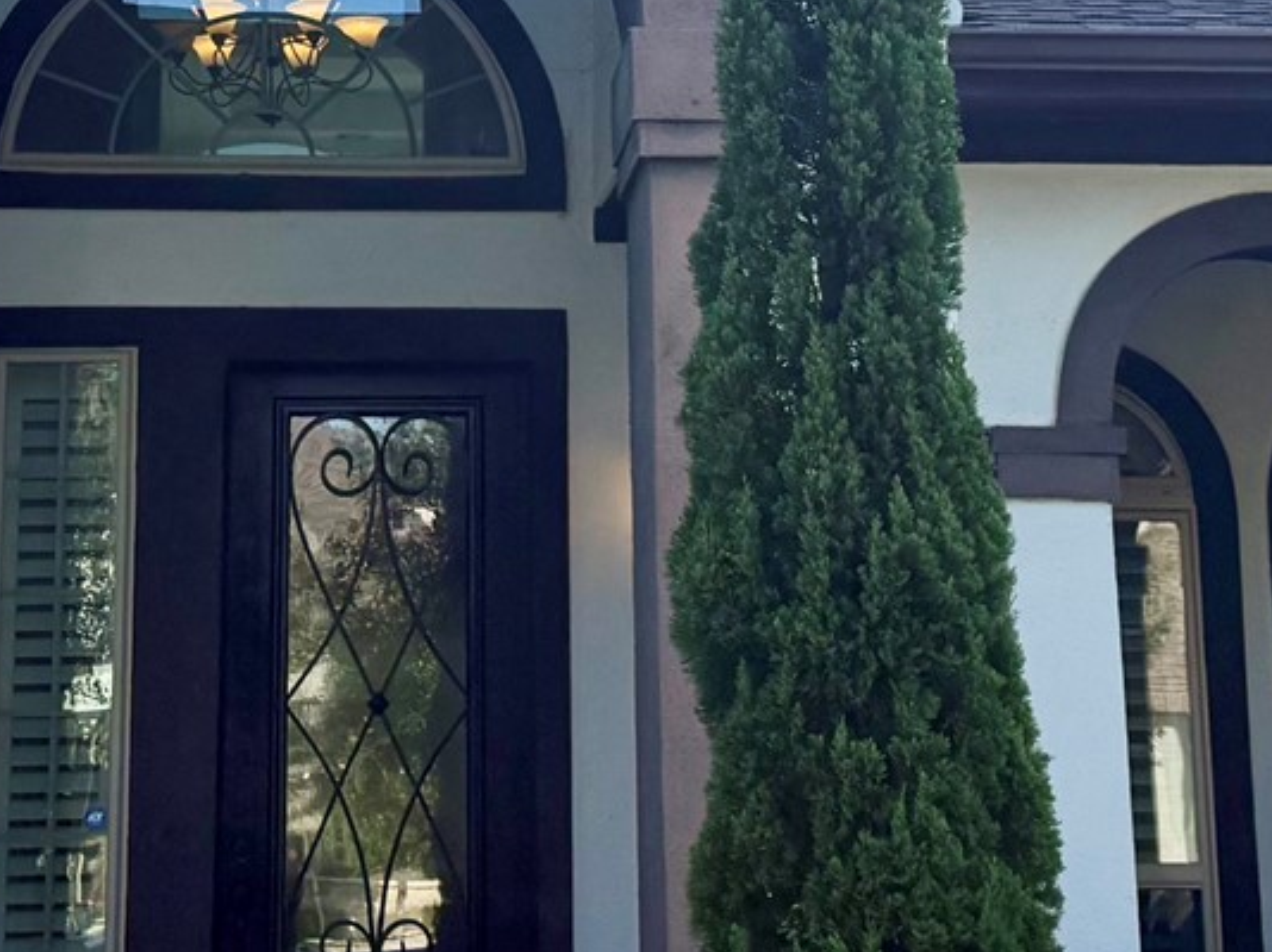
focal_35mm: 92
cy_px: -27
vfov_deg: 15.7
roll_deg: +0.2
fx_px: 3379
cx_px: 535
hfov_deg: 21.3
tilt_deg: +13.7
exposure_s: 1/3279
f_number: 1.78
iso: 100
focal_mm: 6.76
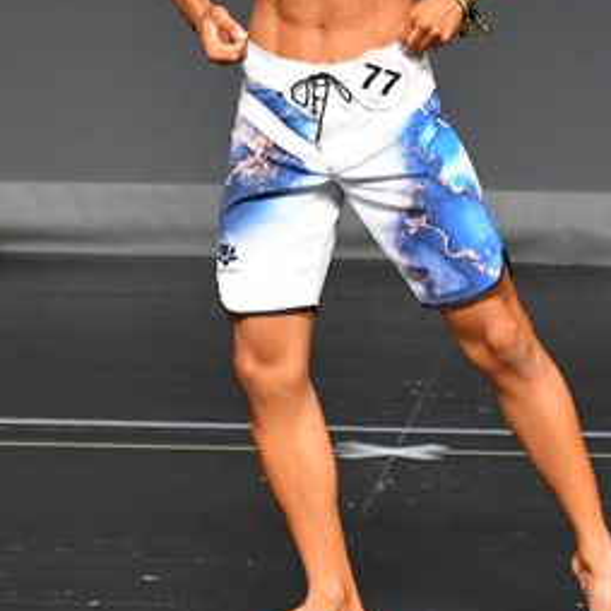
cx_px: 526
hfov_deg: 2.0
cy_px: 132
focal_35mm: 894
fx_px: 17853
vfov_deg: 2.0
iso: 3200
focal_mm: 230
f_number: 5.6
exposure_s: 1/400
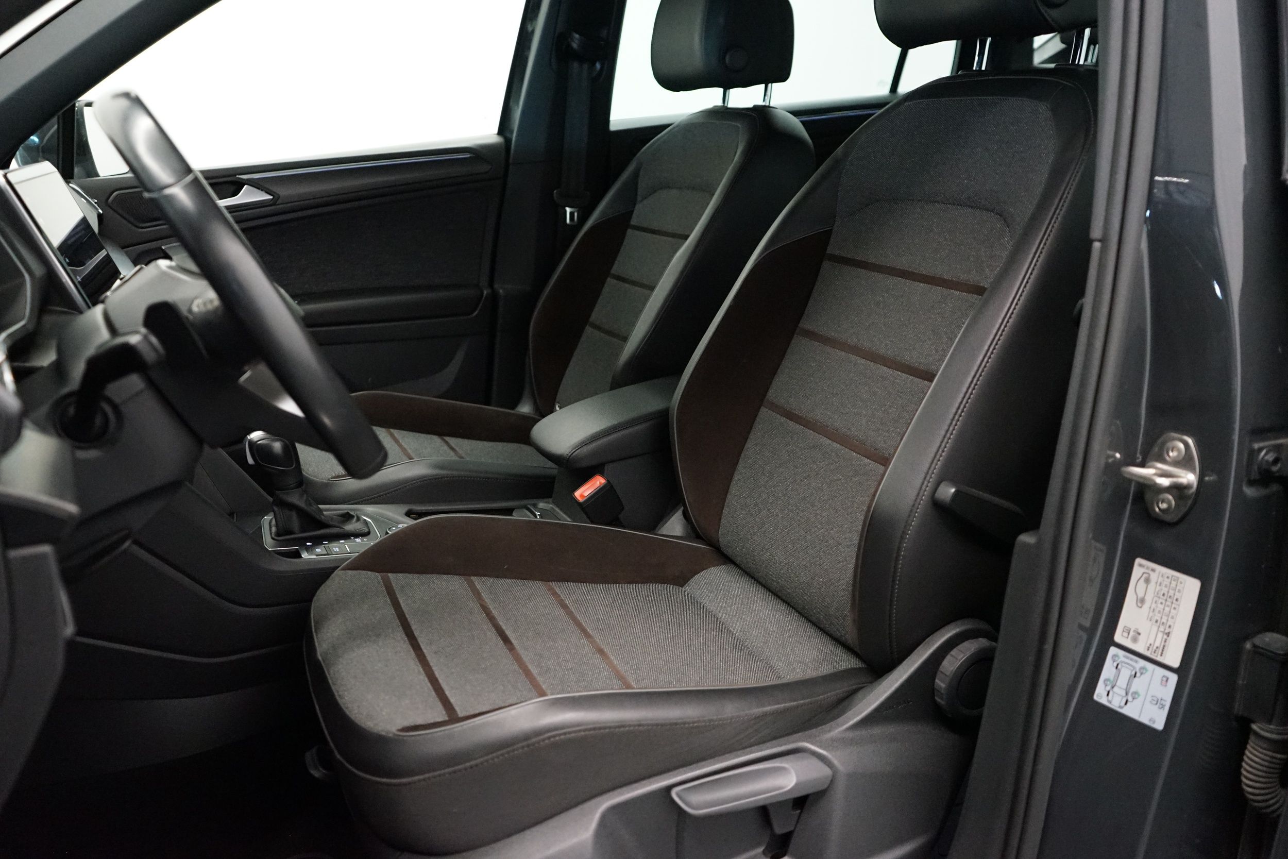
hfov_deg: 63.7
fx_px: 1038
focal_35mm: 29
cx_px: 644
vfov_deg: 45.0
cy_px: 430
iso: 6400
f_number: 3.5
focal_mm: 29
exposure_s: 1/160
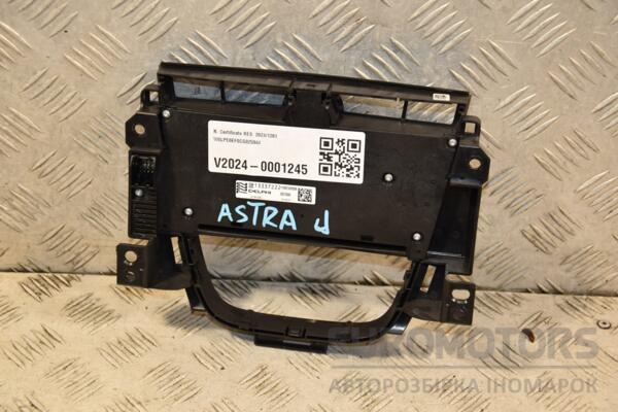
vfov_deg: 17.5
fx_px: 1339
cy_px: 206
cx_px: 309
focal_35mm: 78
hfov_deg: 26.0
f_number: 5
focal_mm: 52
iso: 800
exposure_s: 1/125
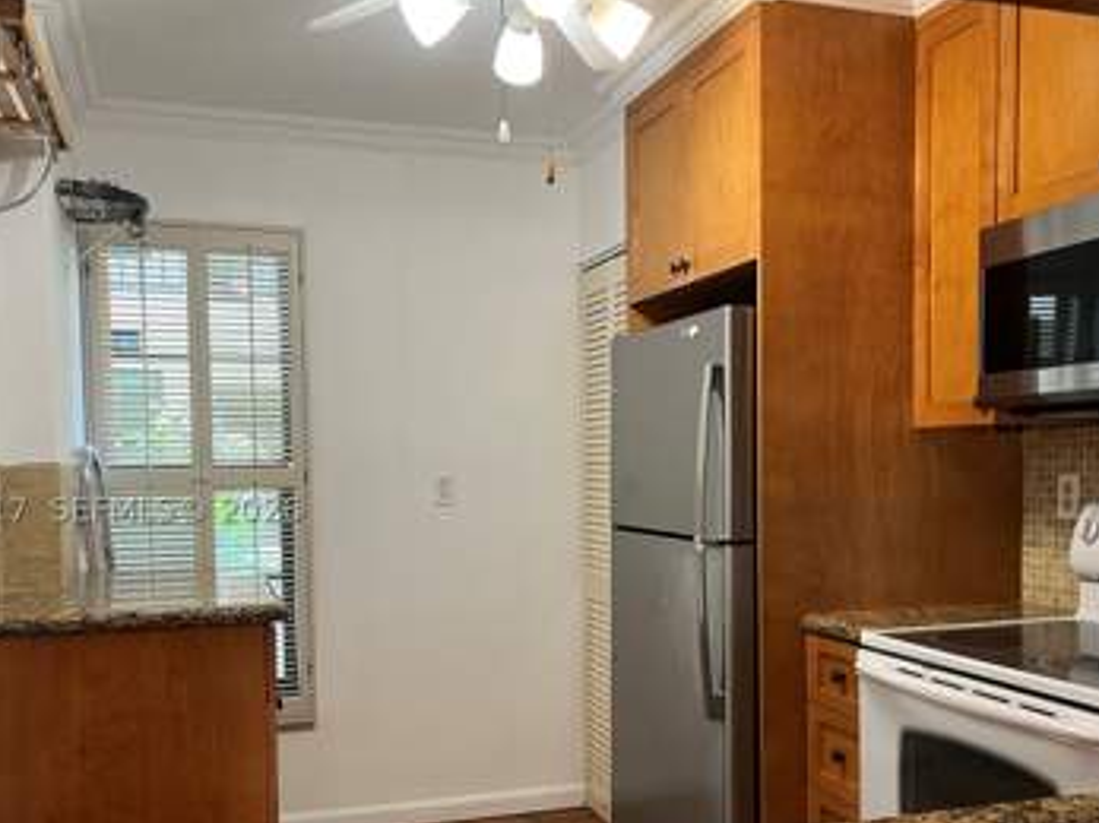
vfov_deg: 39.4
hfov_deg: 51.3
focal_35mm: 36
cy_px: 510
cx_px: 592
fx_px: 1143
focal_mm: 5.1
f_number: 1.6
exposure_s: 1/60
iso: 100
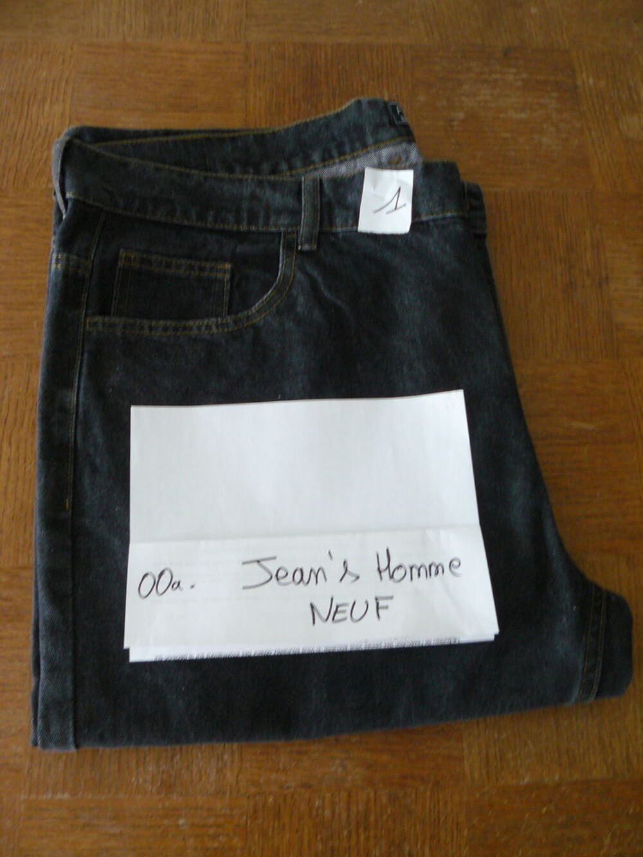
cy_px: 428
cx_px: 322
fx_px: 891
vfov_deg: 51.4
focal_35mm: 36
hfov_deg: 39.7
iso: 200
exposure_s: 1/15
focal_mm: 6
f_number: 2.8
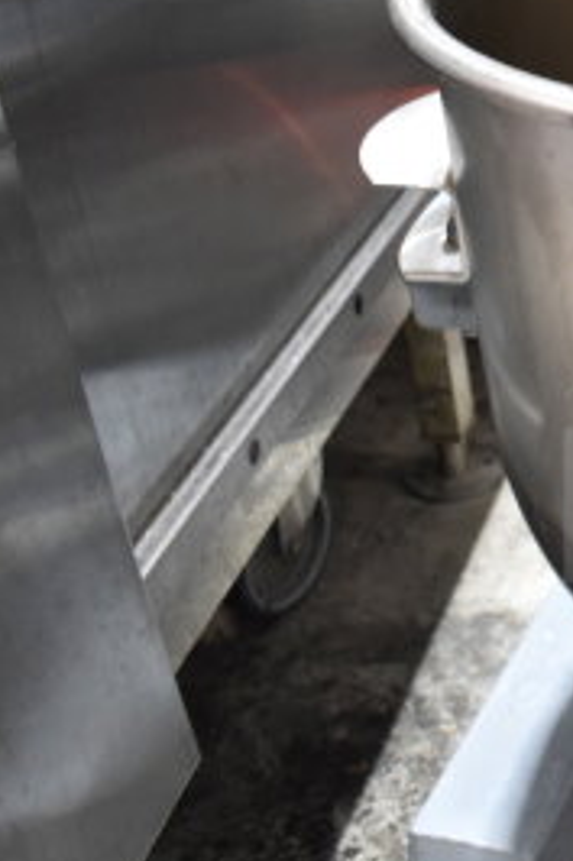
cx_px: 926
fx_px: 1482
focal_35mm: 62
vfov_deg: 32.3
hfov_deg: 18.6
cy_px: 325
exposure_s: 1/30
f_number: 3.5
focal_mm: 18
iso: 1100
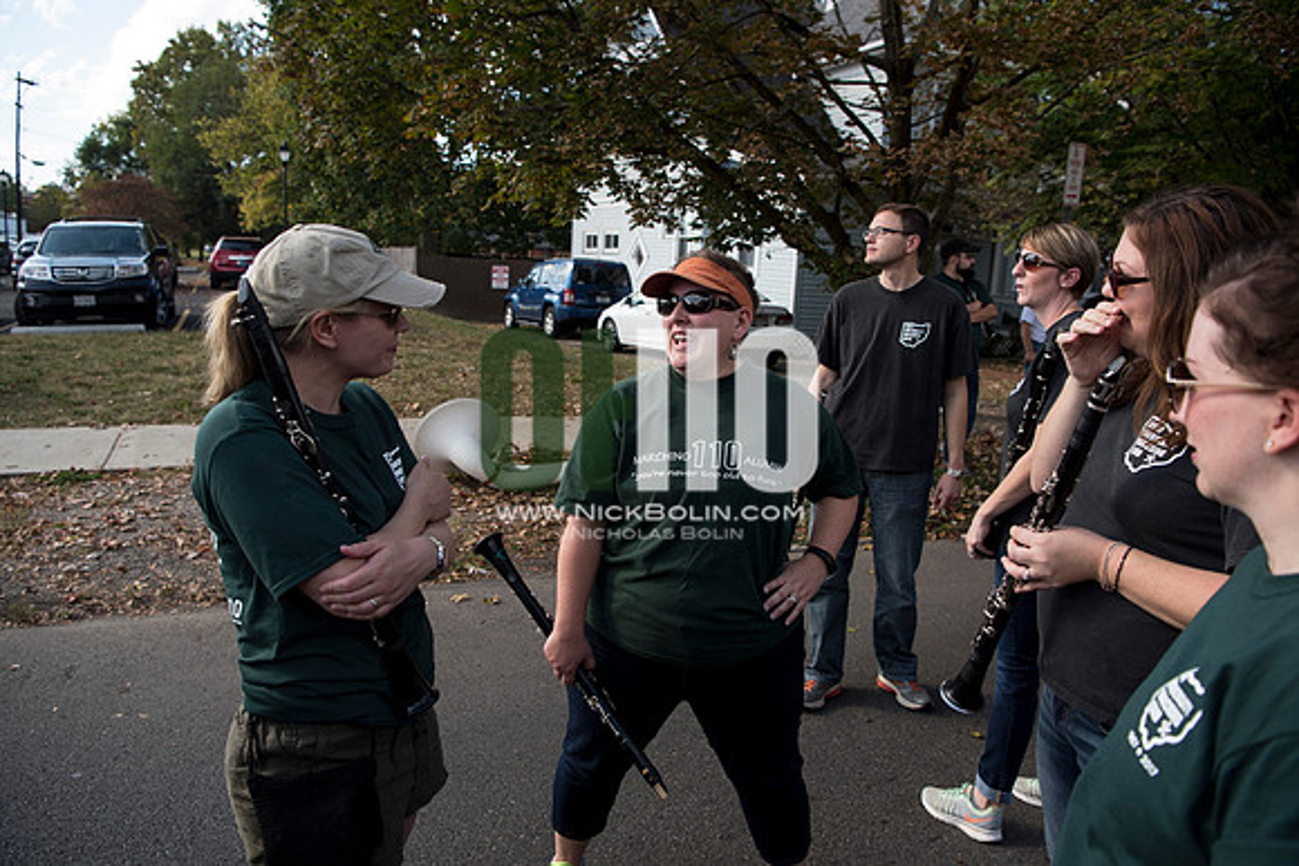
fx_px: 866
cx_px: 650
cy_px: 433
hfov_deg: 73.7
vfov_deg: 53.2
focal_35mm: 24
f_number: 4.5
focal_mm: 24
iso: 250
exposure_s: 1/640
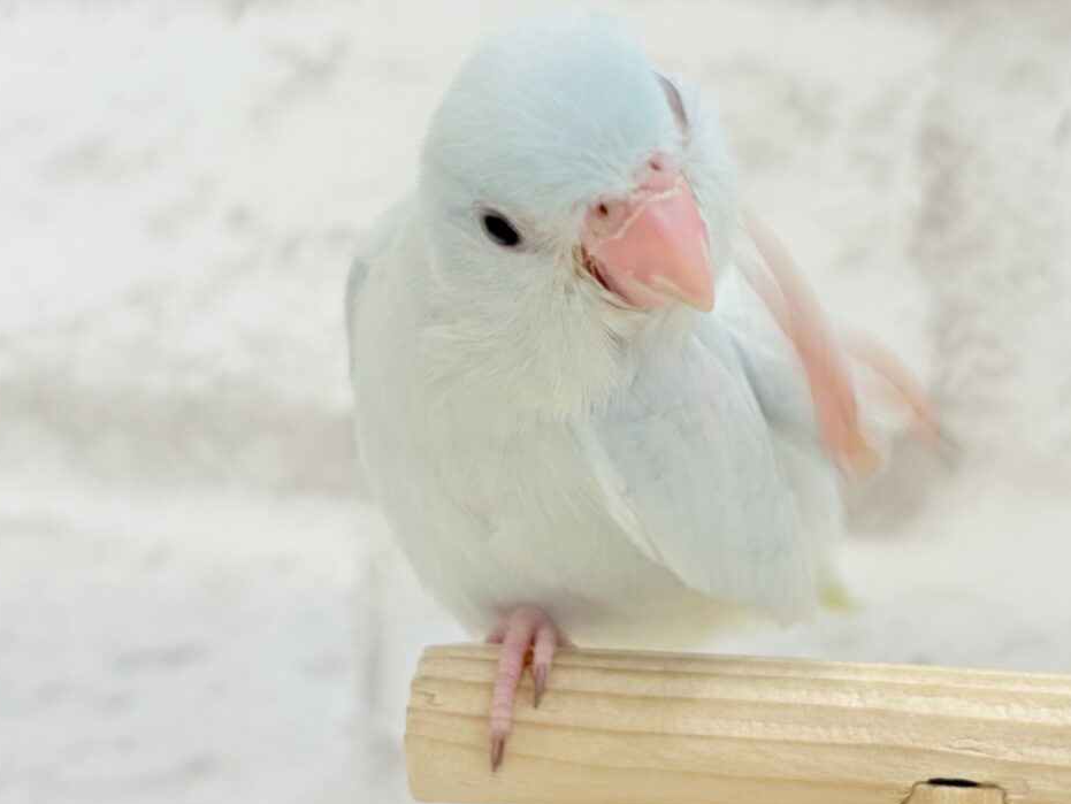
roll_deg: -0.2
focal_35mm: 67
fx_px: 2074
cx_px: 636
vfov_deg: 21.9
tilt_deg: -1.7
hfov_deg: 28.9
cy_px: 332
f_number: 1.6
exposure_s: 1/50
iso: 32
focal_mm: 5.96
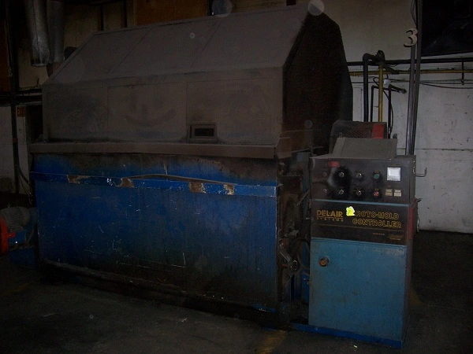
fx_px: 465
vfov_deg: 41.8
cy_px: 177
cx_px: 236
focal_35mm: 34
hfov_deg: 54.0
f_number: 2.7
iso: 140
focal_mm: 5.6
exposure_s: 1/112
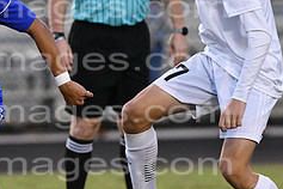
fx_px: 8654
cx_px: -38
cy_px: 88
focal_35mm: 1101
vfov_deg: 1.2
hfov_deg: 1.9
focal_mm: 300
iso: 8000
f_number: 4
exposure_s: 1/800
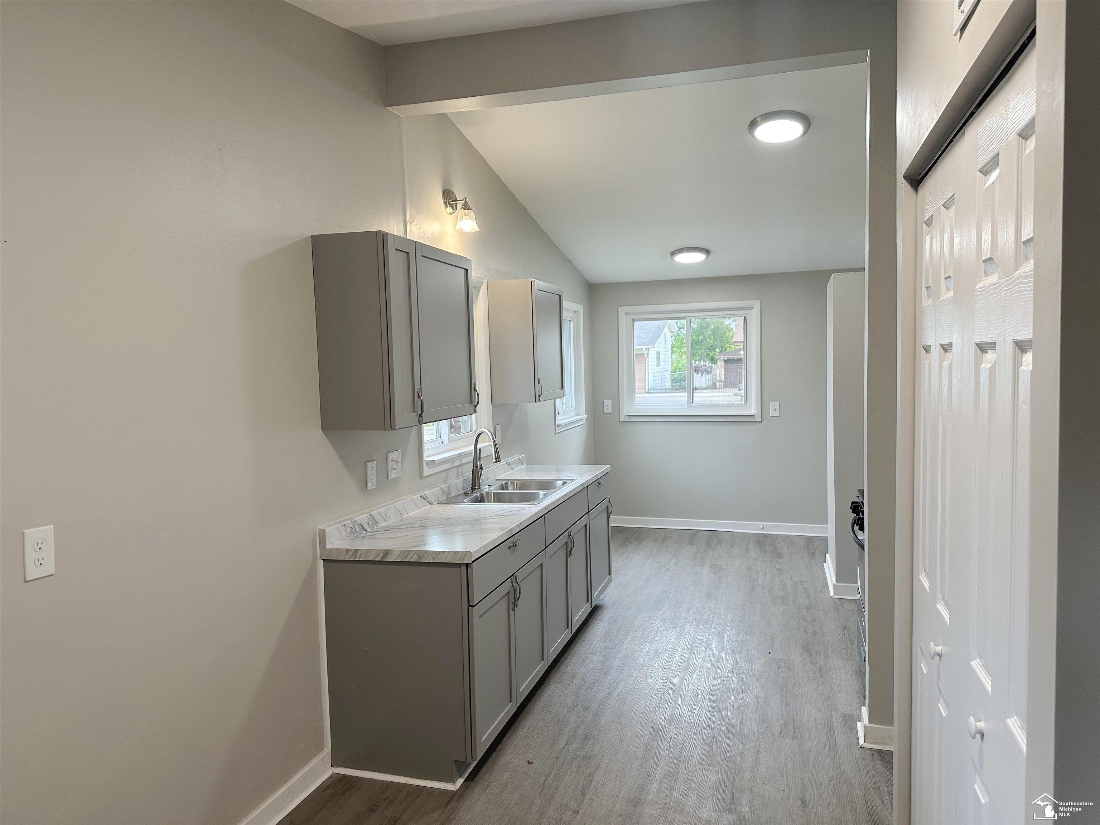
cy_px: 412
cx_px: 550
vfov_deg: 56.8
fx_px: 763
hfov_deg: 71.6
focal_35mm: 24
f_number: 1.78
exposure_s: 1/120
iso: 160
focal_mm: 6.86
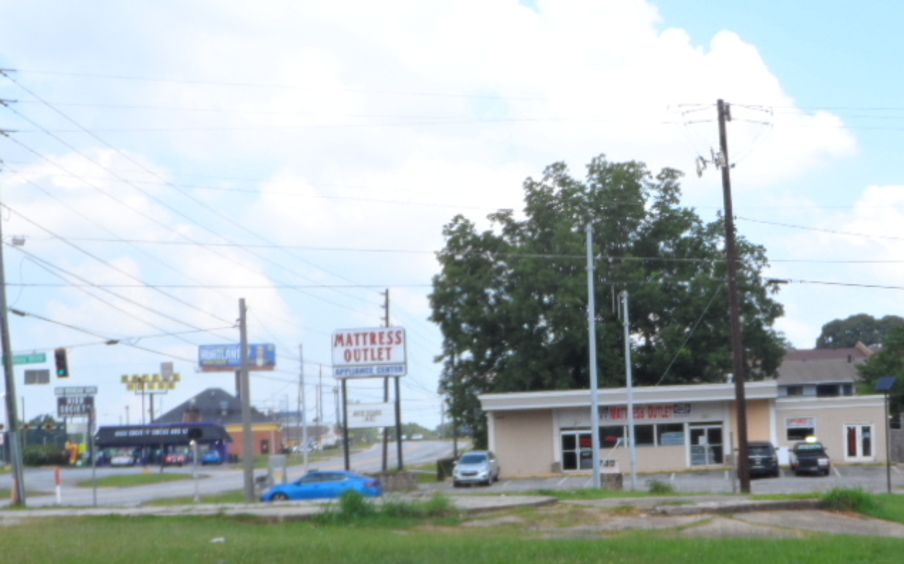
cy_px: 440
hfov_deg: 29.2
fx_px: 1724
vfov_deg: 18.4
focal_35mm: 70
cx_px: 587
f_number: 3.7
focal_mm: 6.8
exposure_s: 1/500
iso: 80
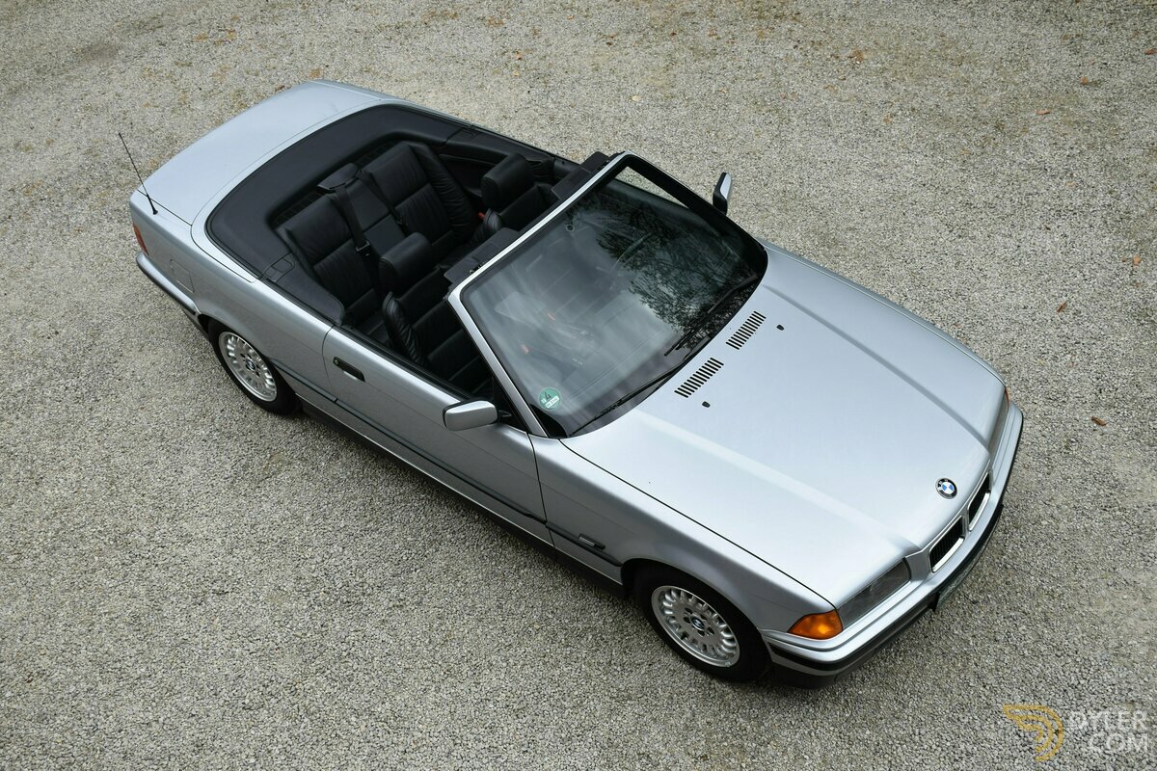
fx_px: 1157
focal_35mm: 36
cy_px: 386
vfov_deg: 36.9
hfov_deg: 53.1
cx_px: 578
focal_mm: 24
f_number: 5.6
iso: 200
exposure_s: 1/250
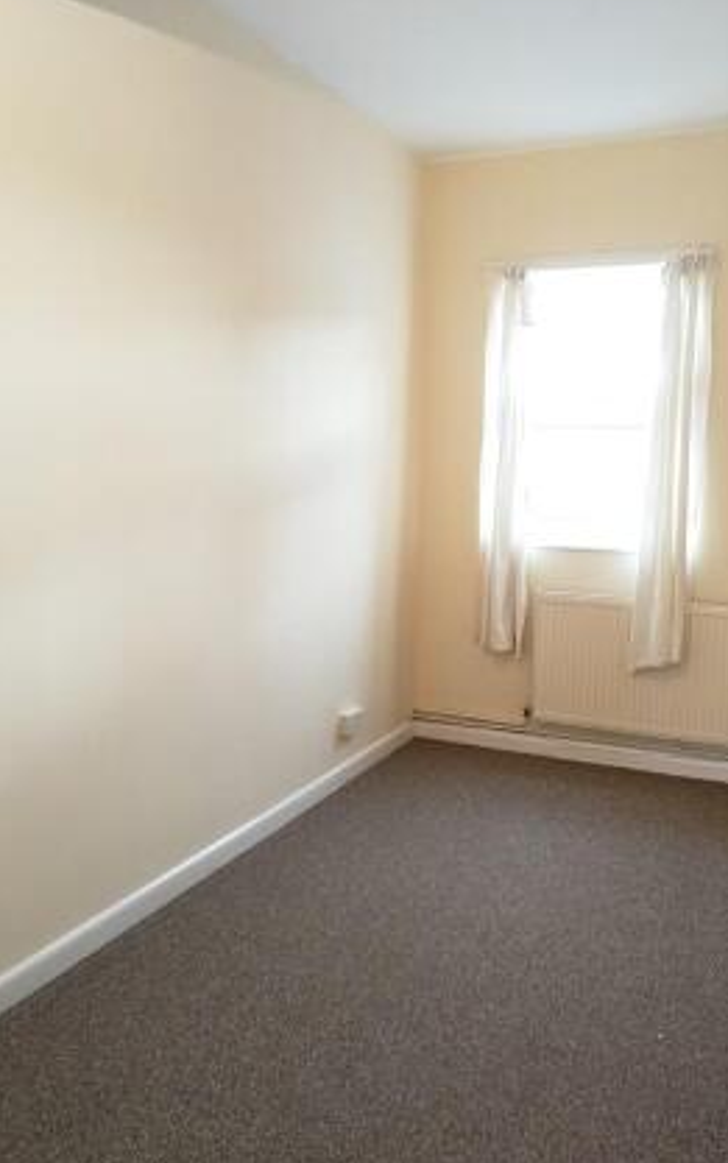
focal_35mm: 30
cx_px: 402
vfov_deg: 62.9
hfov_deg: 41.8
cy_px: 582
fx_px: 951
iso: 250
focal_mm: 3.95
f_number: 2.2
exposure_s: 1/33.3
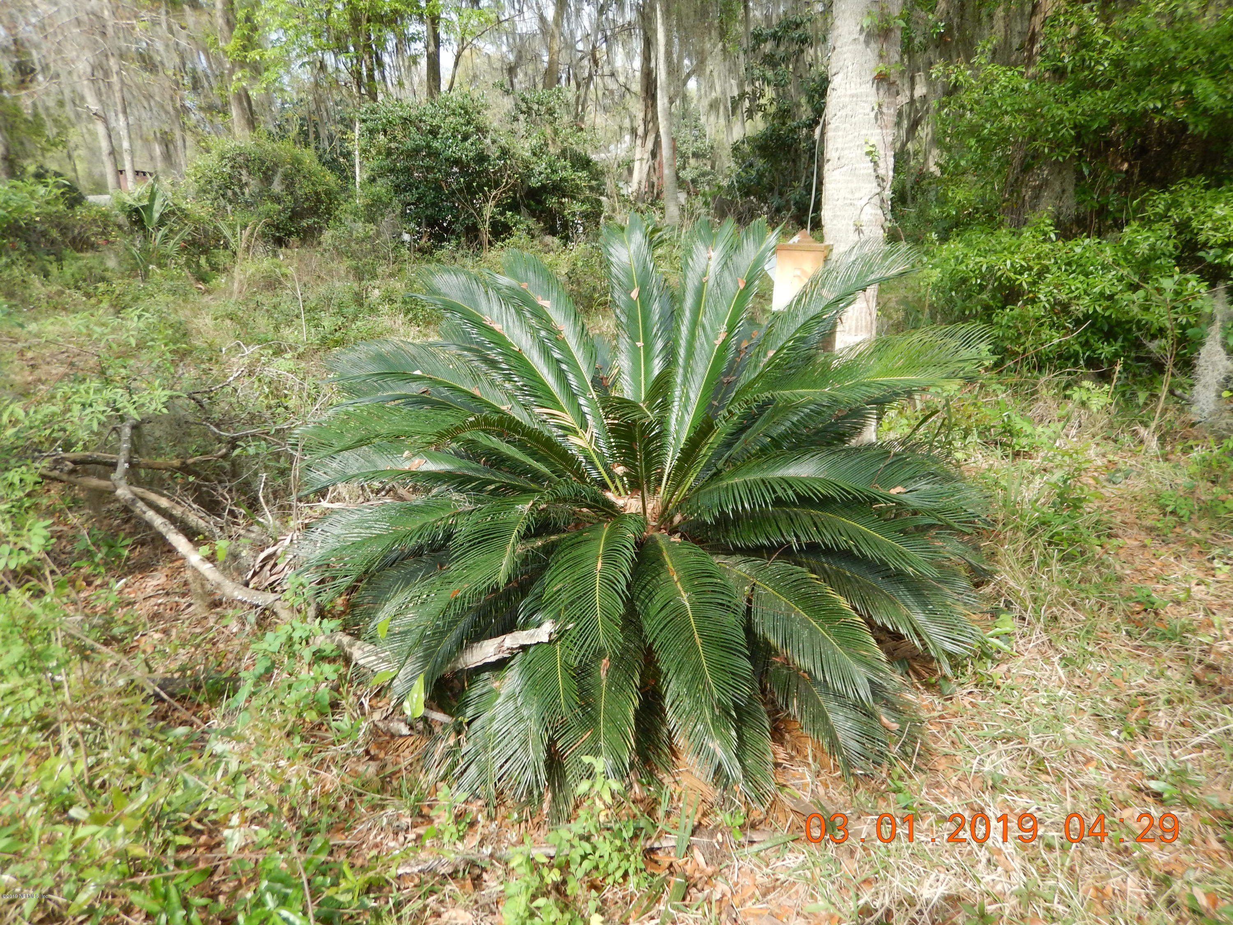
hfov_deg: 71.6
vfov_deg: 56.8
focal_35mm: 24
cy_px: 462
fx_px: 855
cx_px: 616
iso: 125
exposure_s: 1/320
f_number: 2.8
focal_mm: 4.3
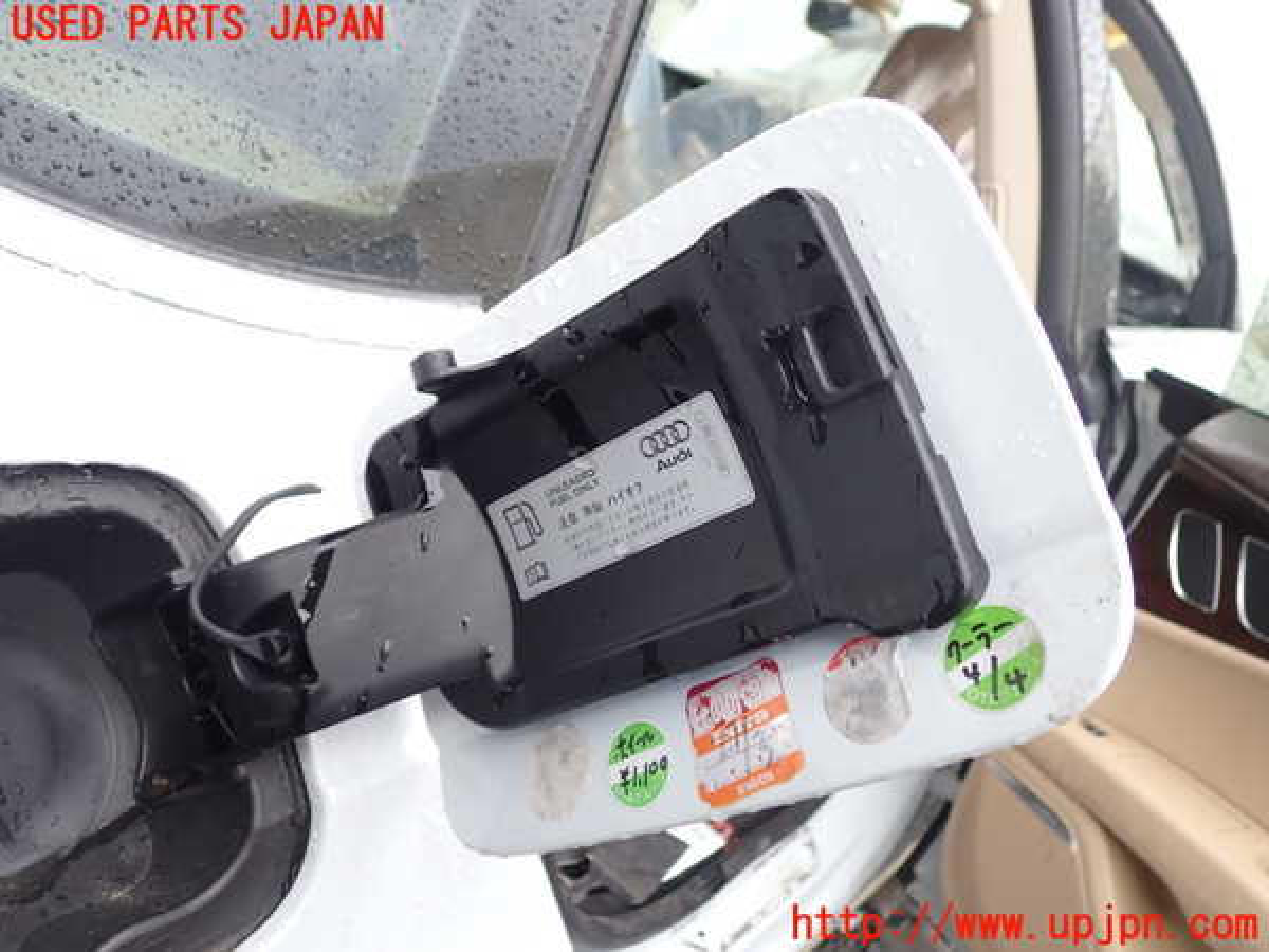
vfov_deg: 46.8
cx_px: 634
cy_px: 476
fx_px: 1100
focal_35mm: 30
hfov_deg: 60.0
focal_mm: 5.4
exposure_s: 1/100
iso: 100
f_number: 2.3
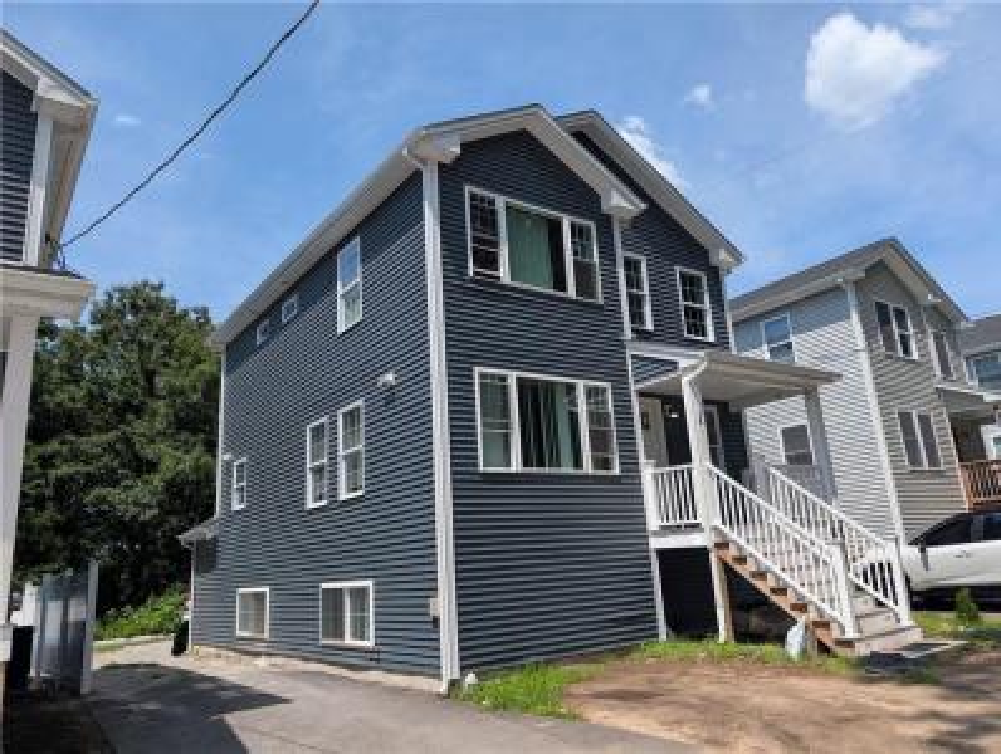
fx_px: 695
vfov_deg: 57.0
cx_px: 500
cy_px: 377
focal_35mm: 24
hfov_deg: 71.5
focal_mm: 6.9
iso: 20
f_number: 1.68
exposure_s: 1/1095
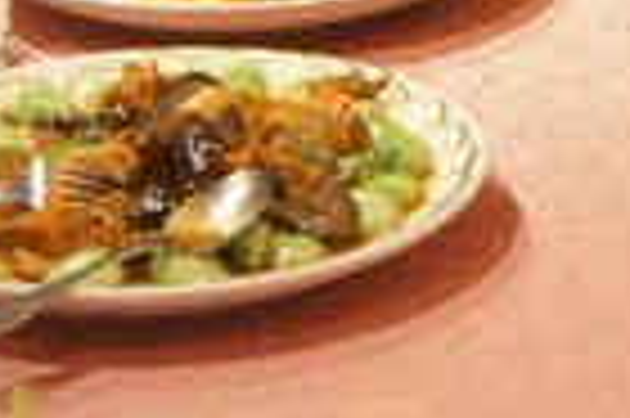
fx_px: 3708
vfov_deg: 6.3
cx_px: 572
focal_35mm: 212
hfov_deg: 9.7
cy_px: -402
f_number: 4.5
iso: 1600
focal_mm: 33
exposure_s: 1/50
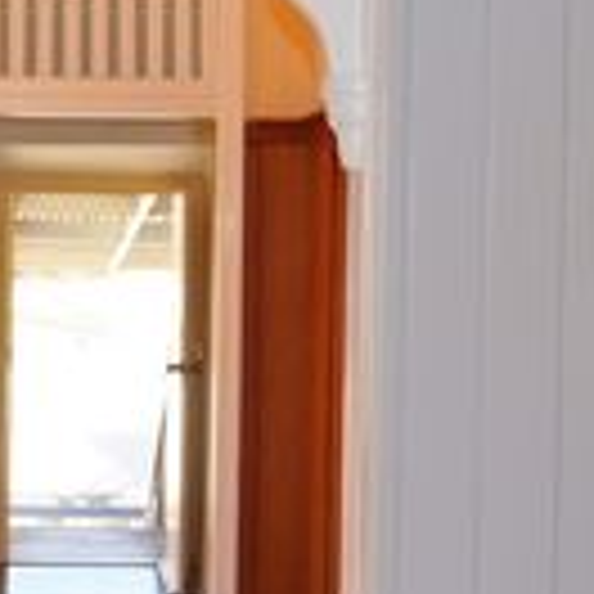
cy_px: 250
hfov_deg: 19.3
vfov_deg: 20.0
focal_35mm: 87
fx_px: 1680
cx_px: -36
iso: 200
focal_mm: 19
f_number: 4
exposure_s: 1/160
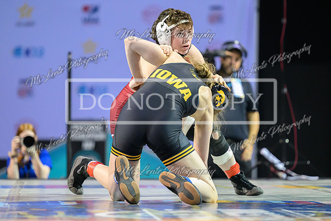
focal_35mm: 212
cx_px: 167
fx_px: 1946
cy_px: 122
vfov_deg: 6.5
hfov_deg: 9.7
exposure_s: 1/800
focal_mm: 150
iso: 5000
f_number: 2.8
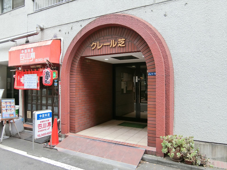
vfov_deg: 51.4
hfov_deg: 65.3
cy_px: 85
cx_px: 114
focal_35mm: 27
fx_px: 177
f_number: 3.1
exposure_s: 1/125
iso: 125
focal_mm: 5.7
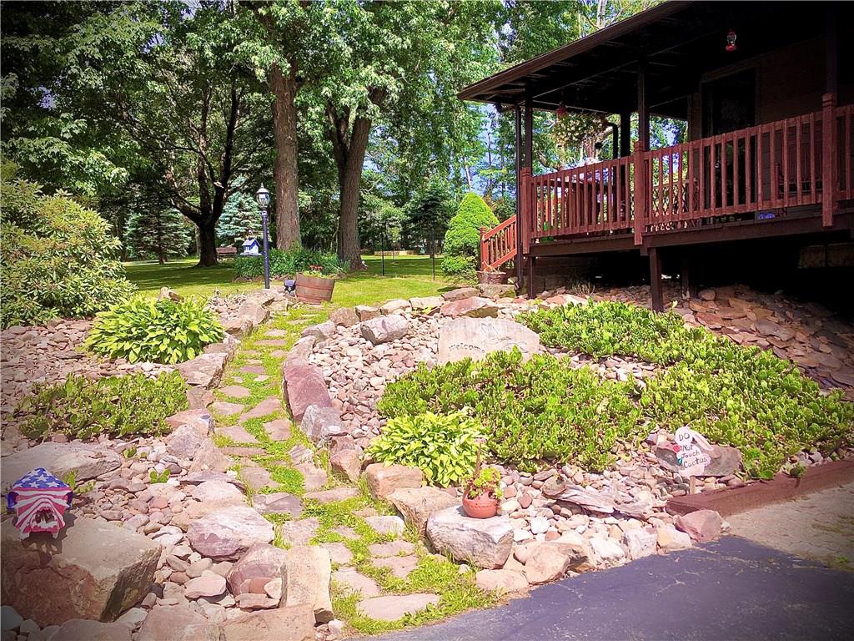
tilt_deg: +0.2
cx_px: 427
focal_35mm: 29
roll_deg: +2.9
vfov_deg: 48.2
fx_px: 715
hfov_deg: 61.7
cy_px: 320
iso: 25
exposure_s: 1/999
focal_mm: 4.15
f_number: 2.2
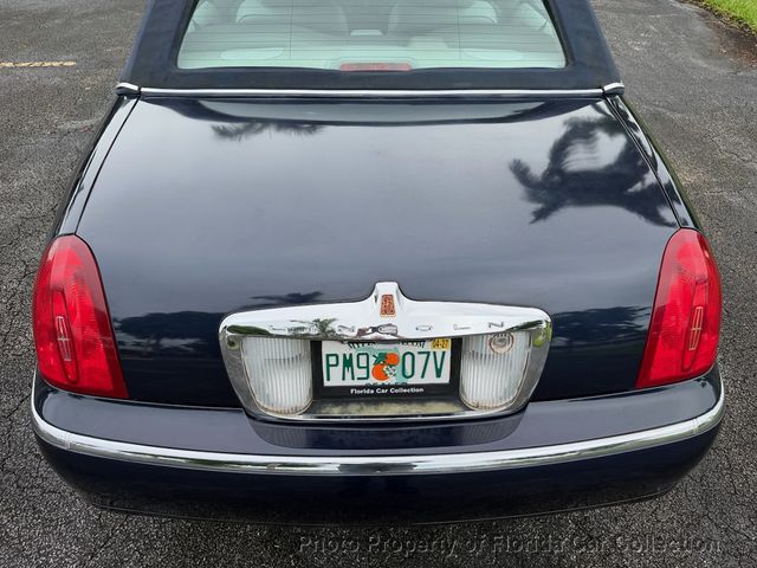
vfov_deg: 56.8
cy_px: 284
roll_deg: +0.3
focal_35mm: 24
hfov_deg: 71.6
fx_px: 525
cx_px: 378
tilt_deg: -40.8
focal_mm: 6.76
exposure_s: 1/1618
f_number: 1.78
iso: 100
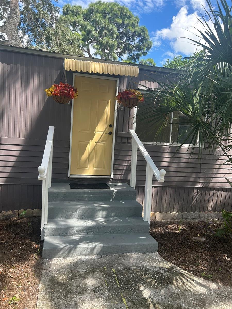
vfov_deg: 67.3
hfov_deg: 53.1
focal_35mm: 26
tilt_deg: -3.2
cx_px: 116
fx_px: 232
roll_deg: -3.8
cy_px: 154
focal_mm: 5.7
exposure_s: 1/791
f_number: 1.5
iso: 50
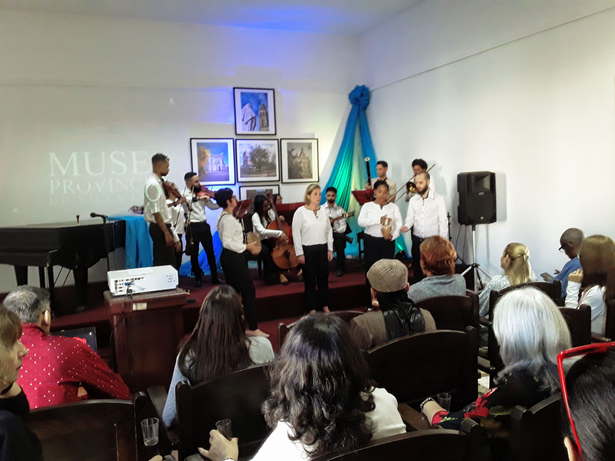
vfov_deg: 45.4
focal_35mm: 31
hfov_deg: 58.4
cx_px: 308
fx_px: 551
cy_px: 230
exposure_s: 1/30
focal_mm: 3.3
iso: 200
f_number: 2.2
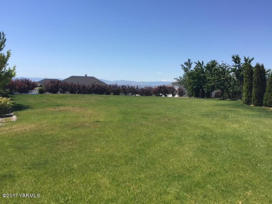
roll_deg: -1.9
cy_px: 102
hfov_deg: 61.7
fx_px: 228
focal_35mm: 29
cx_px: 136
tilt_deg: -2.8
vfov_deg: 48.2
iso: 32
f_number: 2.2
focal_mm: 4.15
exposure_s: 1/1799
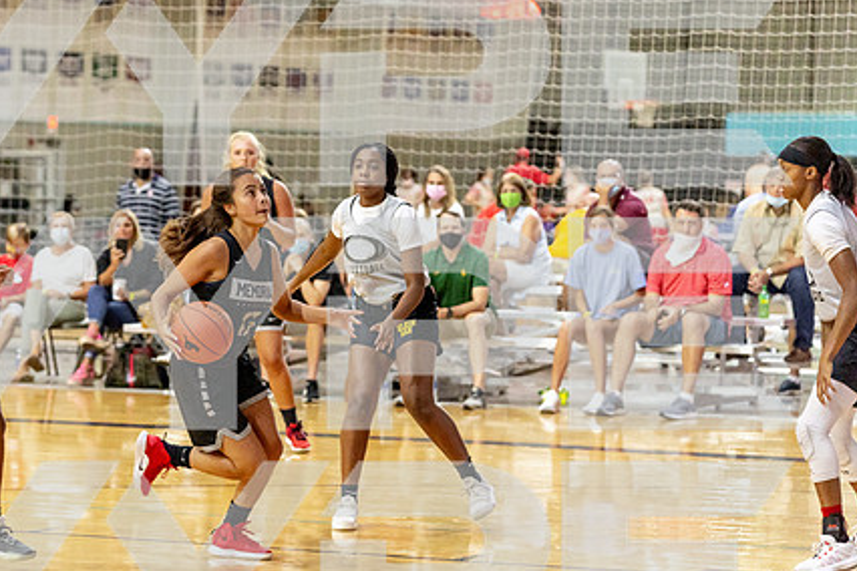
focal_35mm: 154
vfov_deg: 8.9
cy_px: 325
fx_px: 3666
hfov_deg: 13.3
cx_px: 288
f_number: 3.2
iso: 2500
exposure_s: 1/800
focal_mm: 113
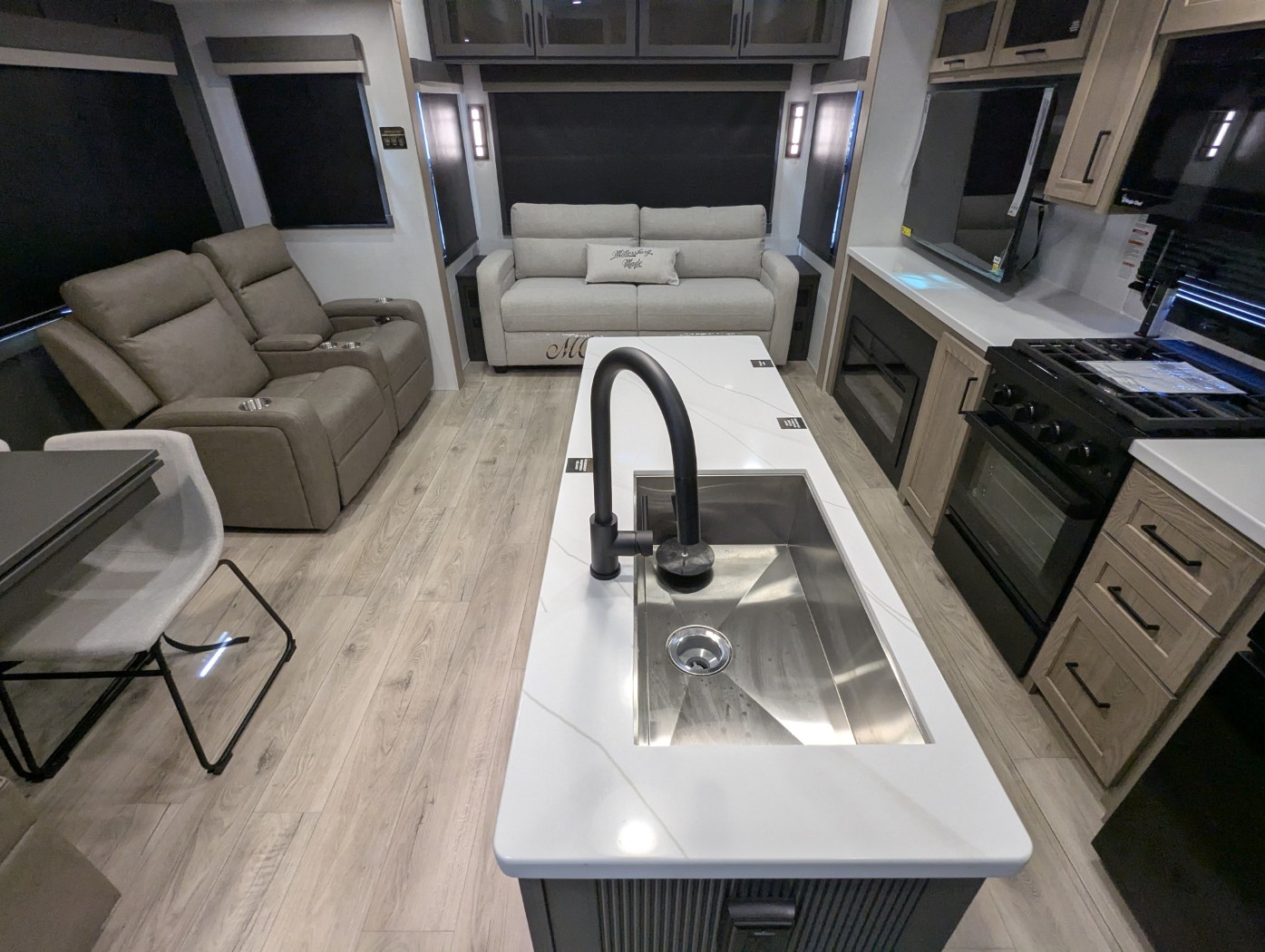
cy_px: 476
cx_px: 632
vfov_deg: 78.2
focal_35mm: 16
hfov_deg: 94.4
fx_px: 585
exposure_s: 1/80
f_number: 2.2
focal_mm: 2.35
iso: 176
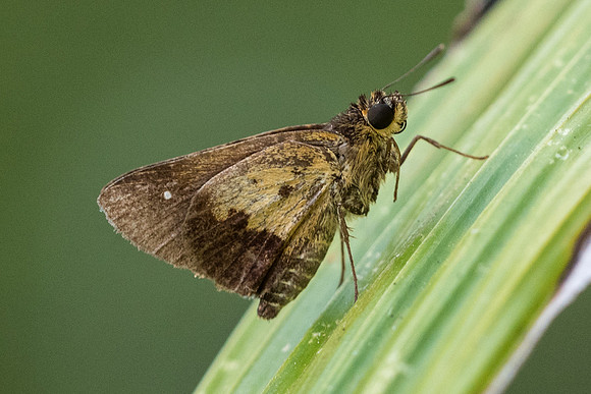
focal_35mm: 630
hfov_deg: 3.3
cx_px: 340
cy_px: 237
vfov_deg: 2.2
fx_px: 10340
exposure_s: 1/500
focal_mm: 150
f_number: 5
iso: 800
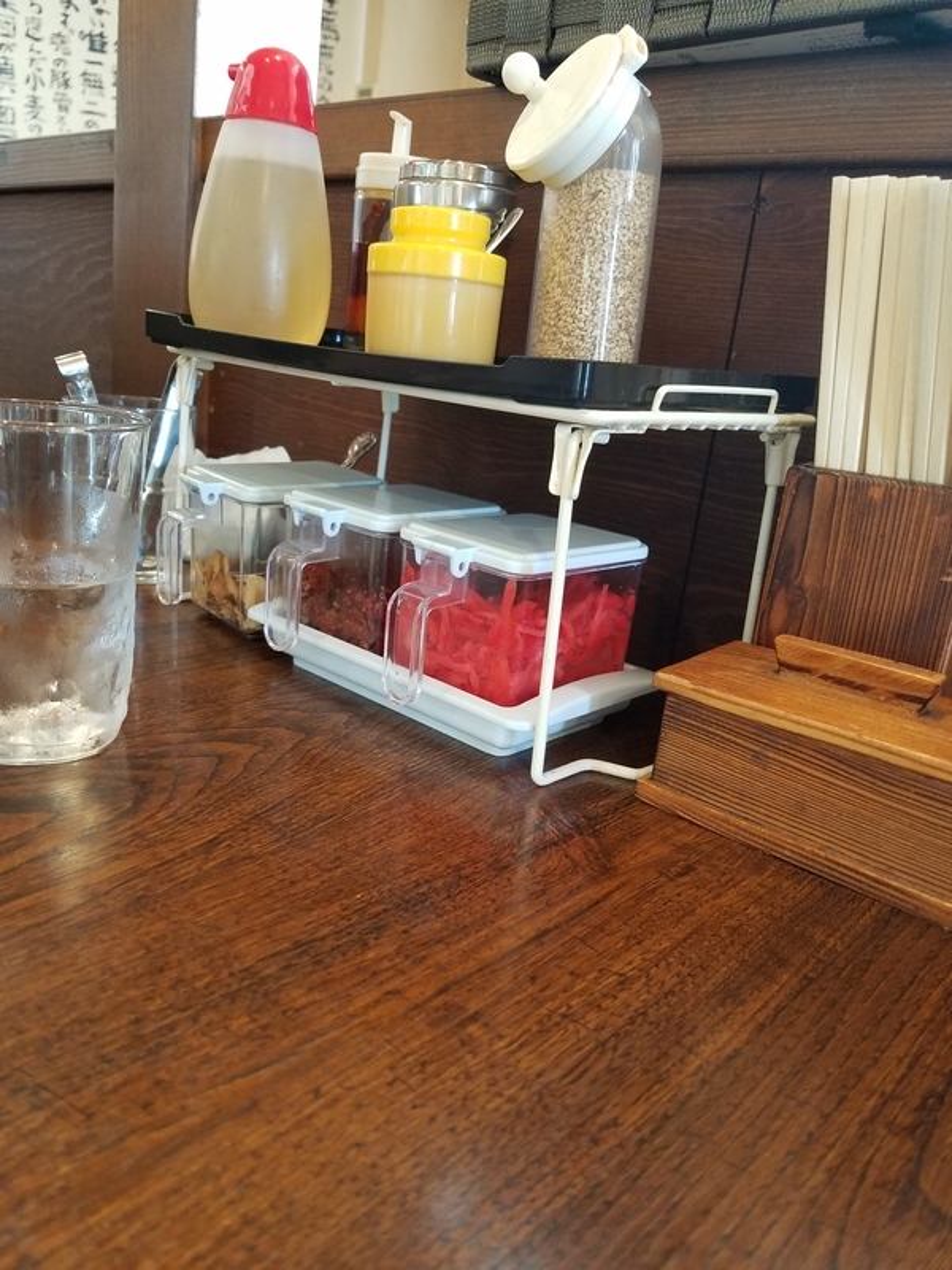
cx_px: 476
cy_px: 635
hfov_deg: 53.1
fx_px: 953
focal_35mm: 26
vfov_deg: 67.3
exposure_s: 1/19
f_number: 1.7
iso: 200
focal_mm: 4.2
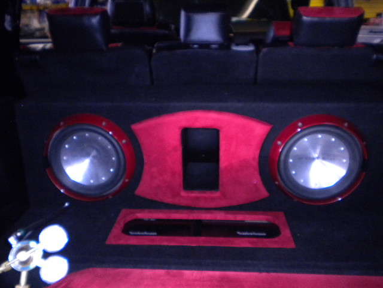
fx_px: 387
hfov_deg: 52.6
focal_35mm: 35
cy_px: 144
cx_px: 192
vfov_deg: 40.7
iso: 400
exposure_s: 1/30
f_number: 3.1
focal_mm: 6.3
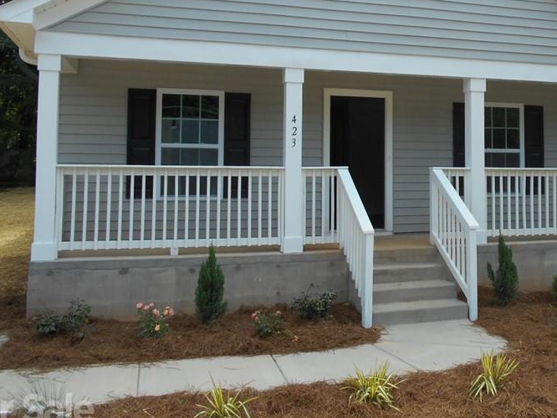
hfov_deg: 46.0
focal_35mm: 40
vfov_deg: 35.5
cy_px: 127
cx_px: 380
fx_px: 643
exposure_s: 1/400
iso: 80
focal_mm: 4.6
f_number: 3.2
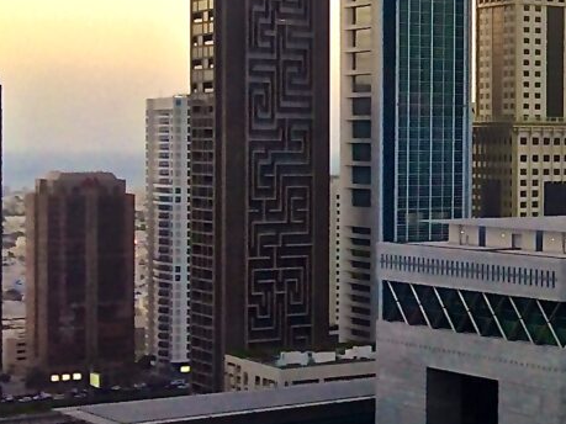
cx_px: 942
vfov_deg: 15.2
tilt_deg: -2.5
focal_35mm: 97
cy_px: 166
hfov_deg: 17.4
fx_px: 1586
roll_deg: +0.2
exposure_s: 1/30
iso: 64
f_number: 2.2
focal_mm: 4.15
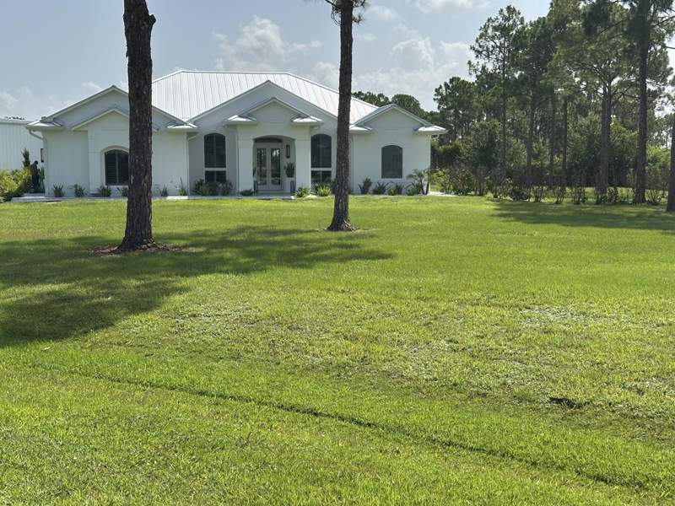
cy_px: 253
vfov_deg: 30.3
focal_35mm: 48
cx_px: 338
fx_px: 936
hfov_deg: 39.7
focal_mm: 6.86
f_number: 1.78
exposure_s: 1/3597
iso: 64
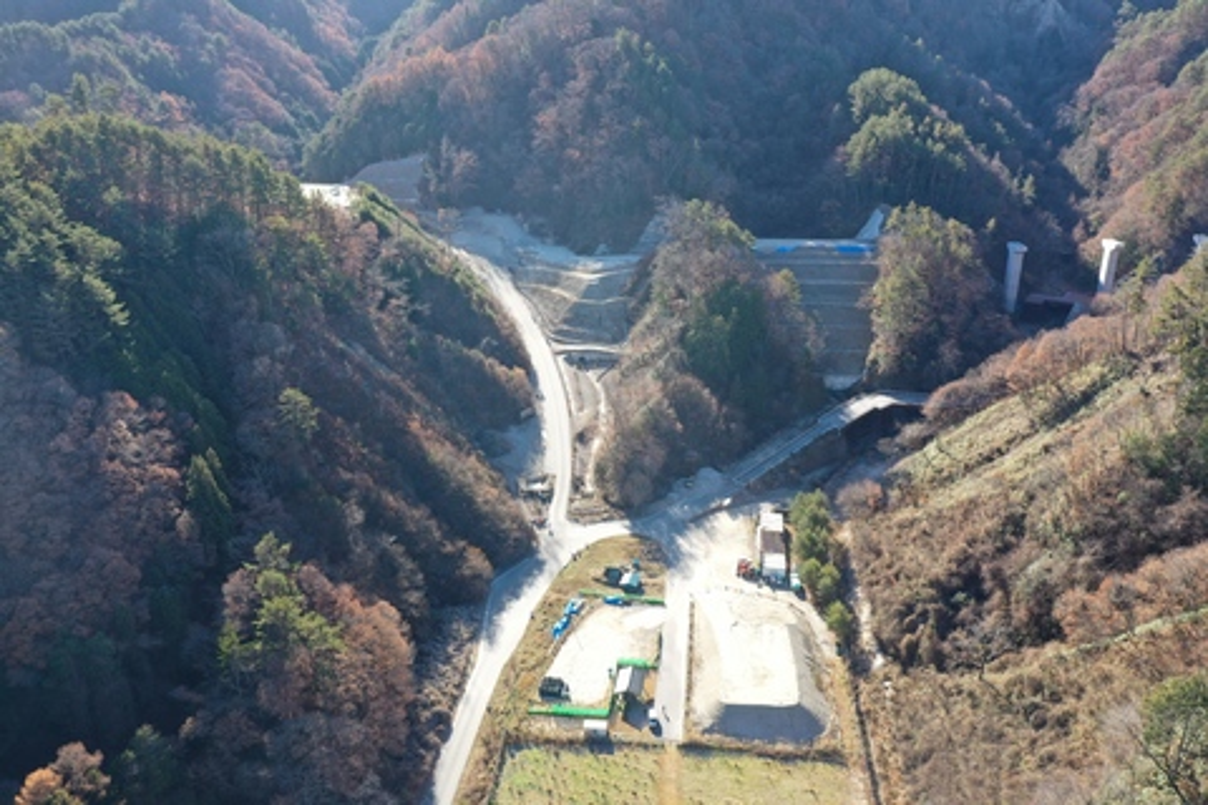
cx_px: 604
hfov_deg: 65.5
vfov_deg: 46.4
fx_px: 939
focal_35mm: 28
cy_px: 402
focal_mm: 10.26
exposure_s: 1/160
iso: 100
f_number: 4.5
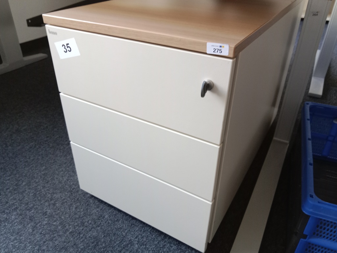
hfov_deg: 65.3
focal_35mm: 27
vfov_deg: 51.4
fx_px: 263
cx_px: 168
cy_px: 126
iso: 557
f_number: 2.2
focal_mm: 3.65
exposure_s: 1/25
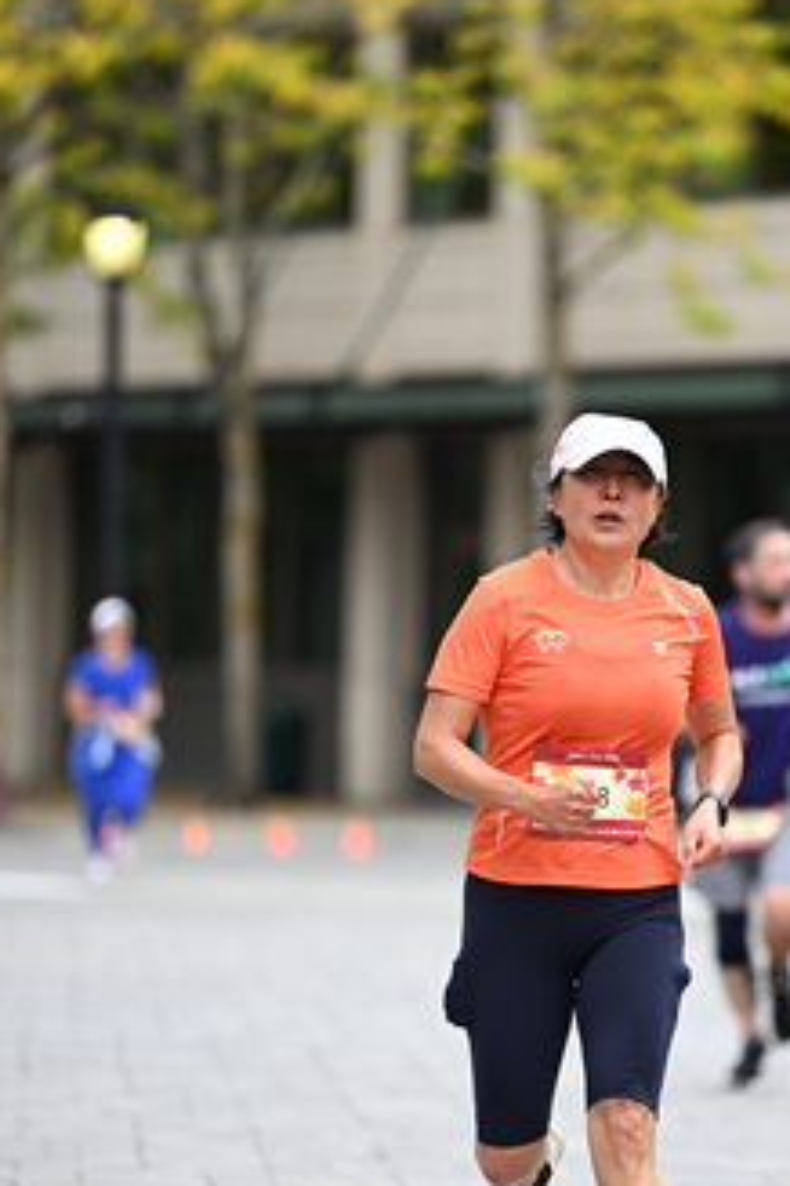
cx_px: 592
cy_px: 722
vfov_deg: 6.6
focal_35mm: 311
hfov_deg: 4.4
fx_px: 10236
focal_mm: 185
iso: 640
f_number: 2.8
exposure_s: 1/2000
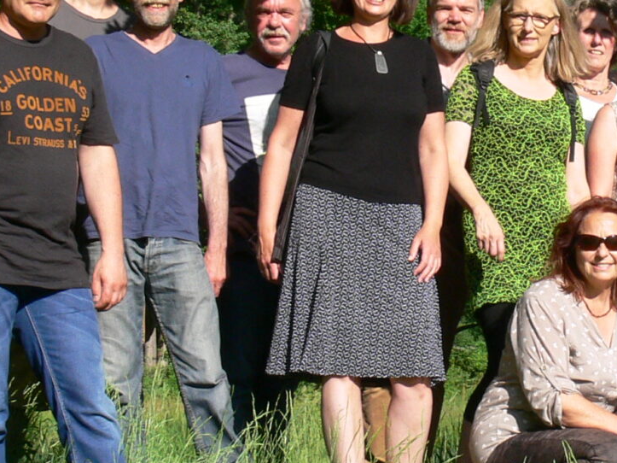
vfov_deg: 11.9
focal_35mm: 124
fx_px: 2210
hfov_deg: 15.7
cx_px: 557
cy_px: 198
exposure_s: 1/200
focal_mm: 7.4
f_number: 5.6
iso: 80
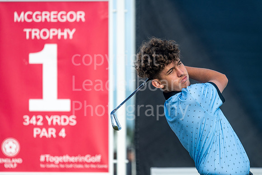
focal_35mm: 347
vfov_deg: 4.0
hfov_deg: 5.9
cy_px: 101
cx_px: 151
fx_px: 2523
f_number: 5.6
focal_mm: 300
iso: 160
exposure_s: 1/1250
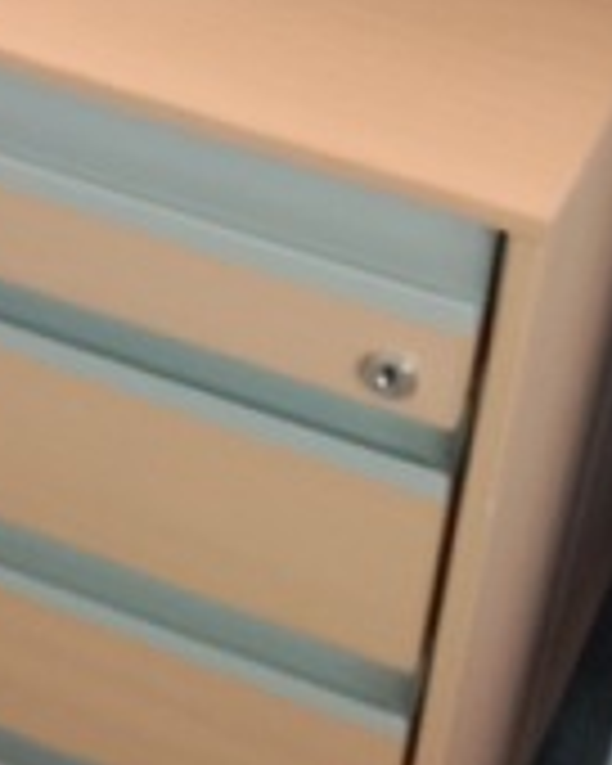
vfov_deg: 19.3
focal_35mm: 99
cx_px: 148
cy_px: 482
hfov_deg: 15.5
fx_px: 2241
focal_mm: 3.65
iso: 1268
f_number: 2.2
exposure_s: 1/16.7
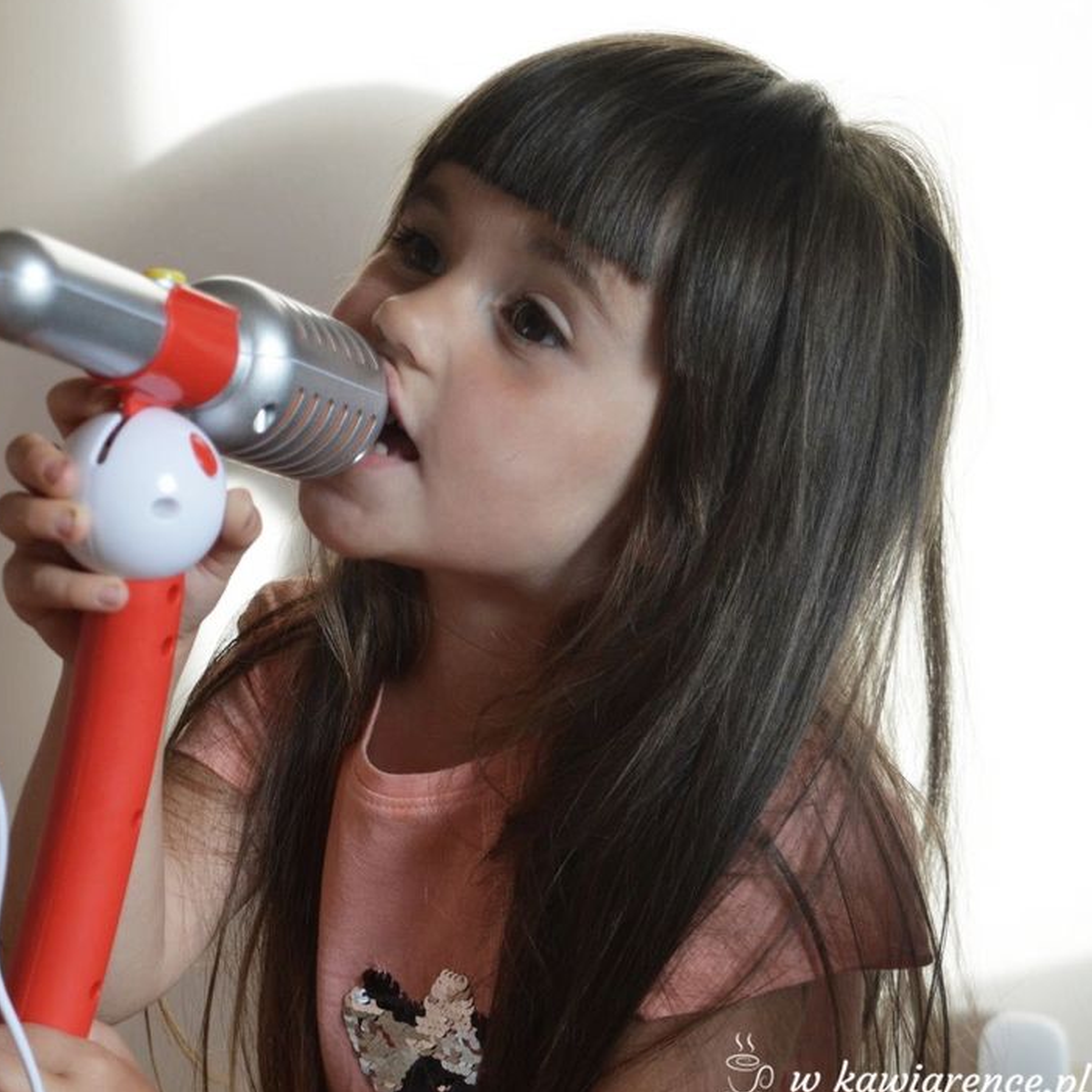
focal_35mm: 86
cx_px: 235
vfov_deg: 20.2
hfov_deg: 20.0
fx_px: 3069
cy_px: 537
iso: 400
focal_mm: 42
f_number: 5
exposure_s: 1/60
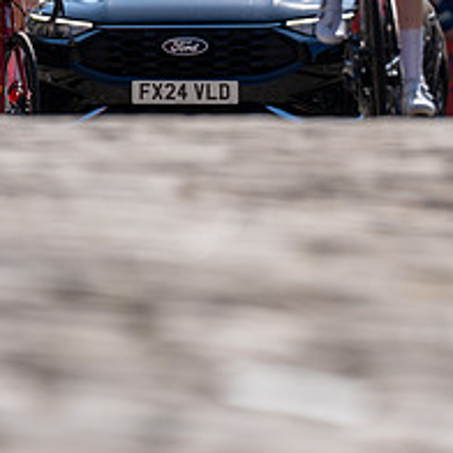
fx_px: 7462
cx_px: -32
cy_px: 59
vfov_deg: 3.5
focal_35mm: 504
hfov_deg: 3.5
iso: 100
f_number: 3.5
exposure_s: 1/1000
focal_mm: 200
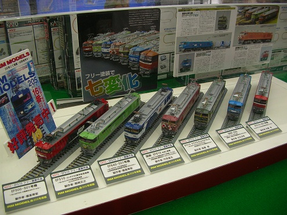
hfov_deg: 52.6
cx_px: 144
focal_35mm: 35
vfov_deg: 40.7
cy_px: 108
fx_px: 290
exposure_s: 1/24.2
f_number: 2.8
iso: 50
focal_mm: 5.8
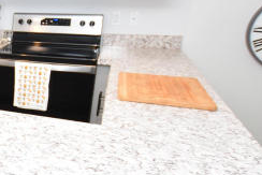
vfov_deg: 29.3
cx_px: -79
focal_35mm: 46
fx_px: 335
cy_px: 94
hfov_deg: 32.2
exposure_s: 1/125
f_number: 3.5
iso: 800
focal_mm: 10
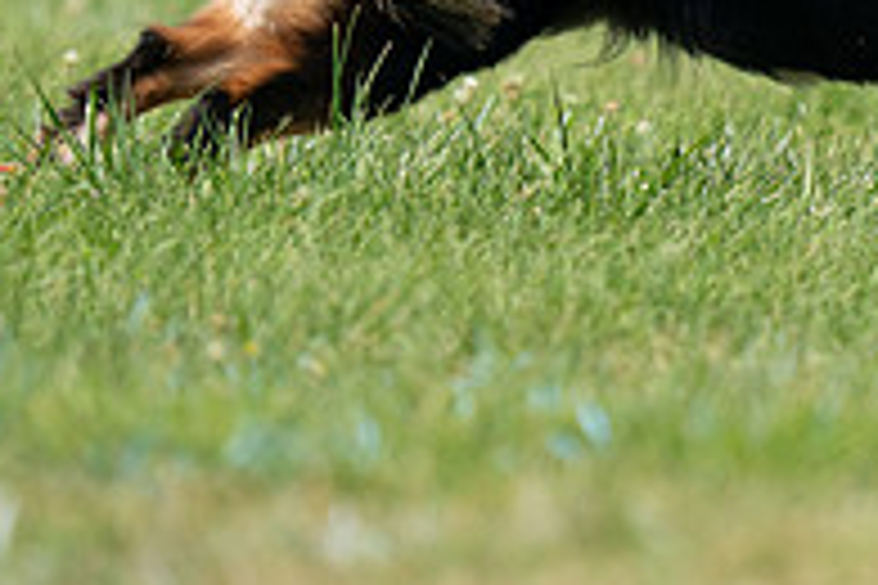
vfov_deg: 1.0
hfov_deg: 1.6
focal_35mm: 1312
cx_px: 914
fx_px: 31996
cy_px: -182
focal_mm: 441
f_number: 6.3
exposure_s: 1/4000
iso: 1000
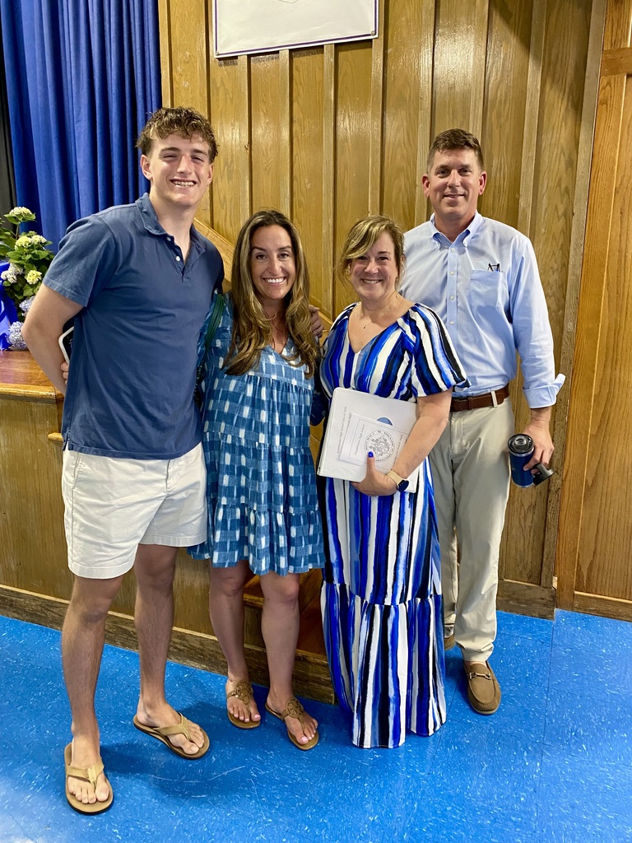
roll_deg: -0.2
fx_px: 633
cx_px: 316
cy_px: 422
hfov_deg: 53.1
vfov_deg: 67.3
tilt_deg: -12.7
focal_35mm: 26
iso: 250
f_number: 1.8
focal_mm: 4.25
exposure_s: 1/60
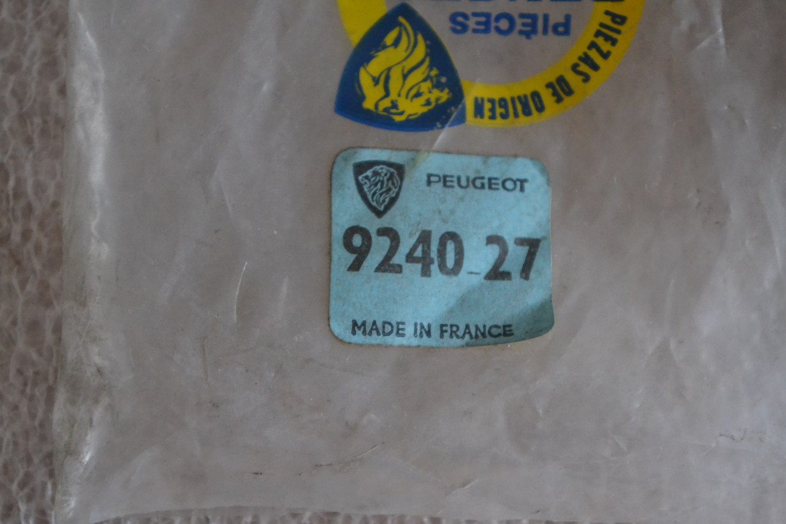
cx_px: 393
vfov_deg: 16.6
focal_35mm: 82
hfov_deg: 24.6
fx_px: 1801
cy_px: 262
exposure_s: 1/25
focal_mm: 55
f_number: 5.6
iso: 3200
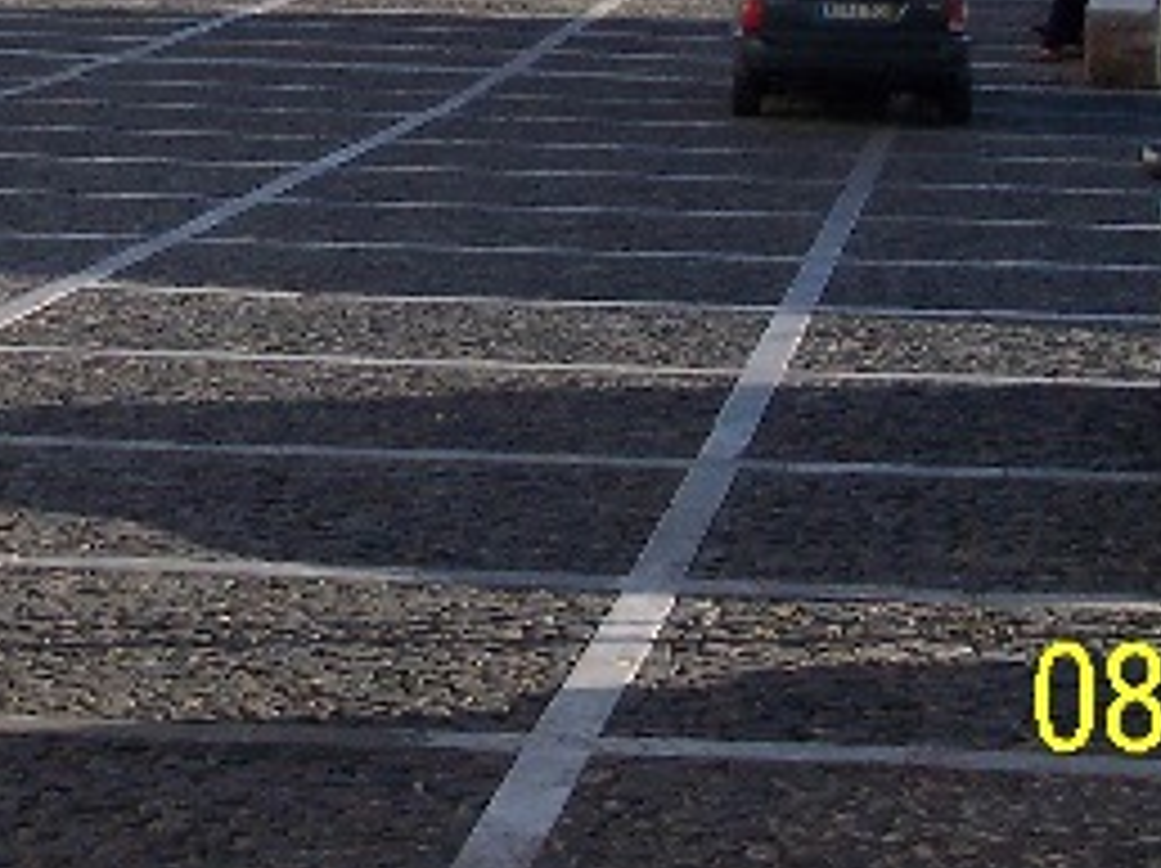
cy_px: -315
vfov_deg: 12.1
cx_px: 108
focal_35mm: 118
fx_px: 3954
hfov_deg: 16.5
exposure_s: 1/500
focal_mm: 8
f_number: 4.8
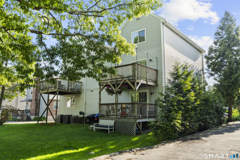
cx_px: 120
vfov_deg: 43.6
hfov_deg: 61.9
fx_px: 200
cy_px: 80
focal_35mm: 30
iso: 200
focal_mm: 30
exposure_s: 1/10
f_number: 9
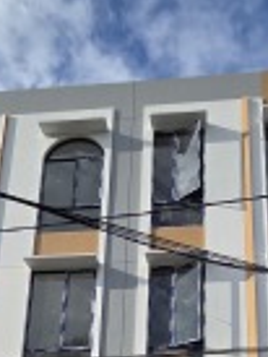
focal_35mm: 38
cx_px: 186
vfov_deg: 36.8
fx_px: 392
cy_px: 434
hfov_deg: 37.2
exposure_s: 1/1957
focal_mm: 2.2
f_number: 2.2
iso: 50
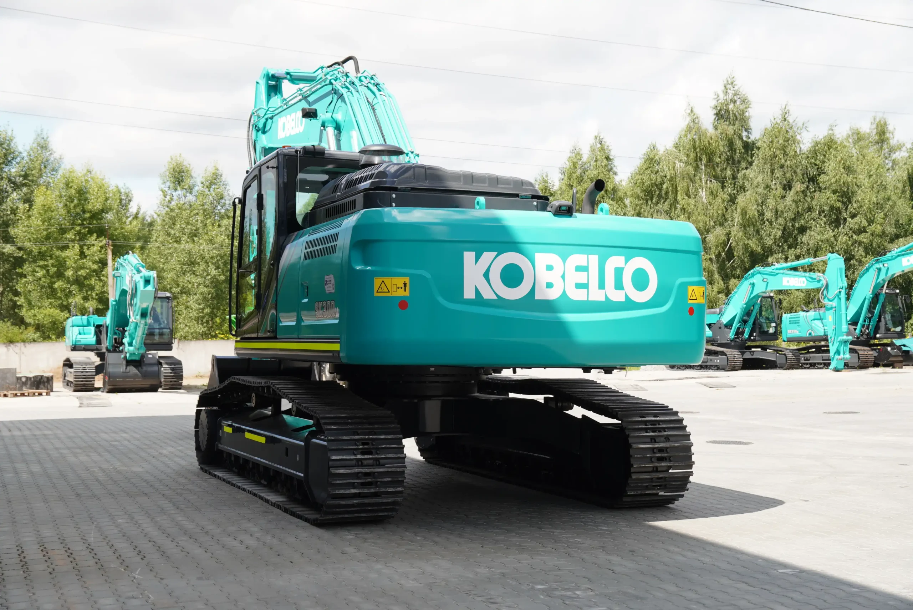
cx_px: 456
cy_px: 305
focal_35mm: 46
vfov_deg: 29.0
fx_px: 1180
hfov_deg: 42.3
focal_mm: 31
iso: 100
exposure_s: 1/200
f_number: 3.5
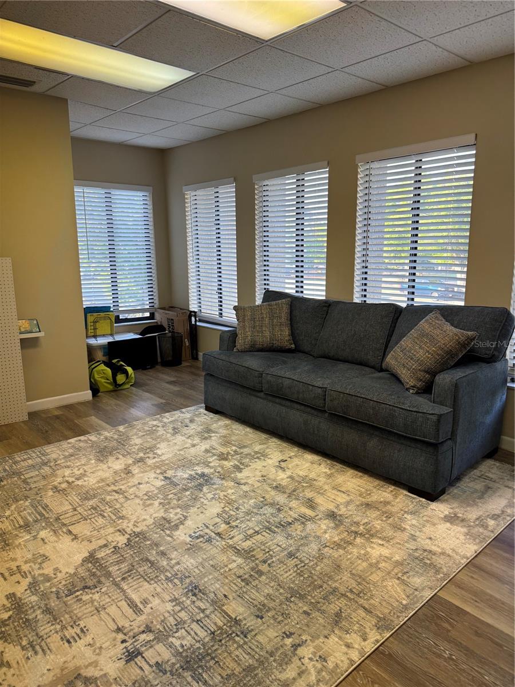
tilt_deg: -11.4
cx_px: 258
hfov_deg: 56.8
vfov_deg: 71.6
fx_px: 476
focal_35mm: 24
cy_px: 344
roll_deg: +1.4
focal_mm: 6.76
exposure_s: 1/120
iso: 125
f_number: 1.78
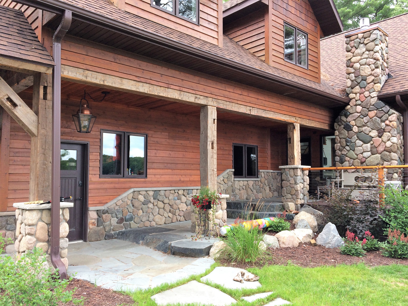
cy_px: 153
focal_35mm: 29
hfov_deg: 61.7
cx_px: 204
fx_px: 342
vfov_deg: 48.2
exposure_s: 1/120
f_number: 2.2
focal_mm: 4.15
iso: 64
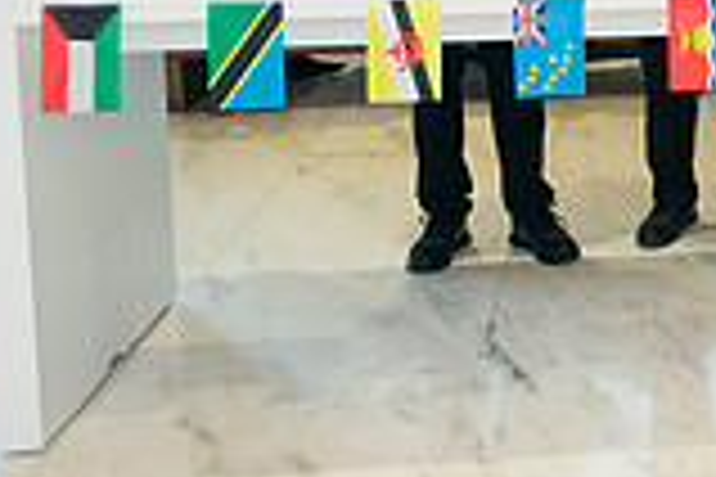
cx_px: 1099
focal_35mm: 95
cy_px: -126
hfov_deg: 18.7
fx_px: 1889
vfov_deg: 13.9
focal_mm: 26
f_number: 3.2
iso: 400
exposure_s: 1/200
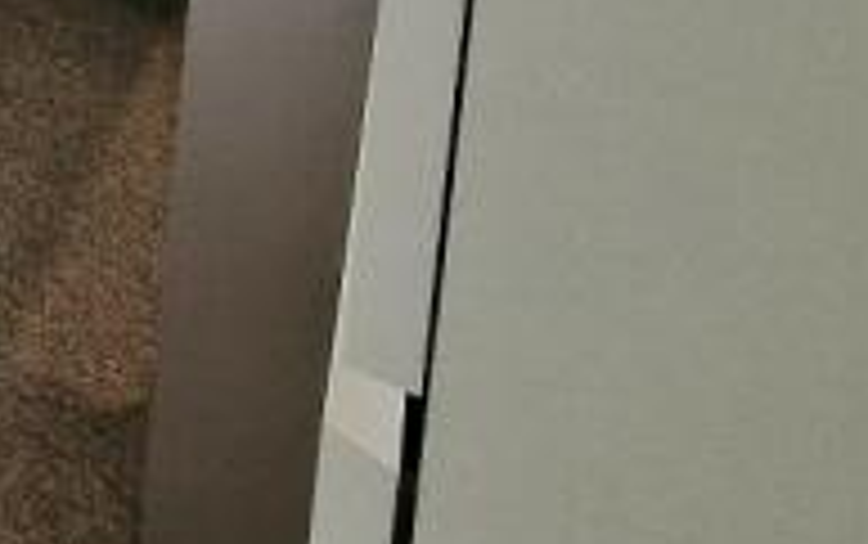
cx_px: -953
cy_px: -836
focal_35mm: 73
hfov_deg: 17.6
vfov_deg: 12.8
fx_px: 1728
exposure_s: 1/50
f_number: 2.2
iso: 64
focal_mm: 2.2
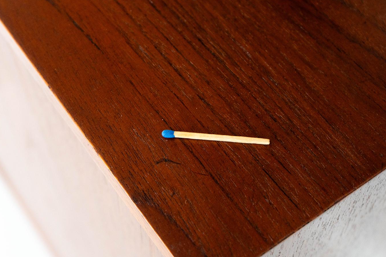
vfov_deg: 19.4
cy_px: 110
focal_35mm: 70
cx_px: 165
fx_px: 750
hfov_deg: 28.8
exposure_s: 1/30
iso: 500
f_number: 5
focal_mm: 47
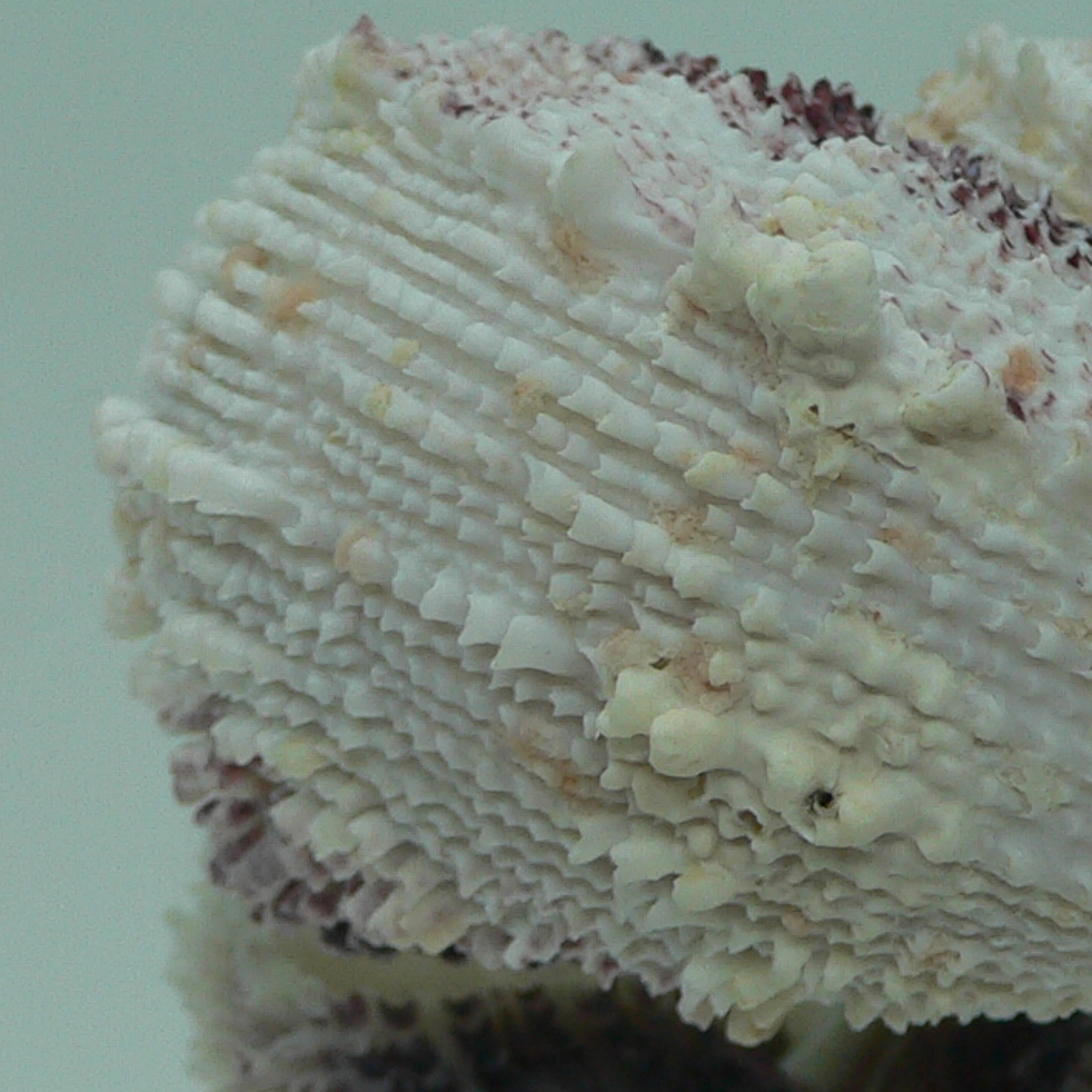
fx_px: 3141
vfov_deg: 19.7
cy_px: 701
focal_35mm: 88
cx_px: 967
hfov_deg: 19.4
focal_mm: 4.6
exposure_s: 1/60
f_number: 2.8
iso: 80
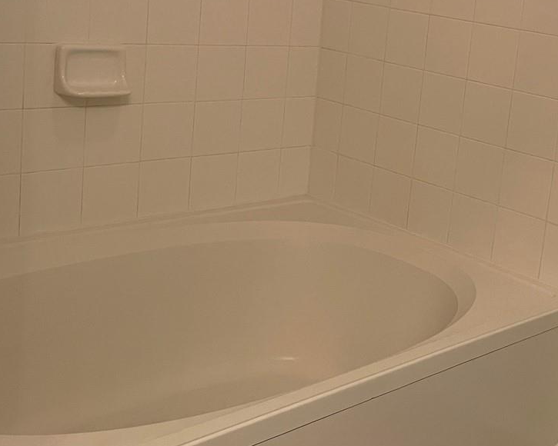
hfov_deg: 32.6
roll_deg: -6.4
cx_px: 453
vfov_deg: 26.9
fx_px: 925
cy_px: 131
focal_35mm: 56
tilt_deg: -8.6
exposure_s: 1/60
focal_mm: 4.2
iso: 80
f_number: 1.6
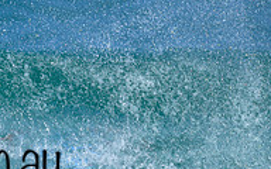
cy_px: 117
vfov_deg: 0.5
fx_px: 20022
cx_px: -68
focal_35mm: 2711
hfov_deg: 0.8
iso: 450
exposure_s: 1/2000
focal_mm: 800
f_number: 6.3
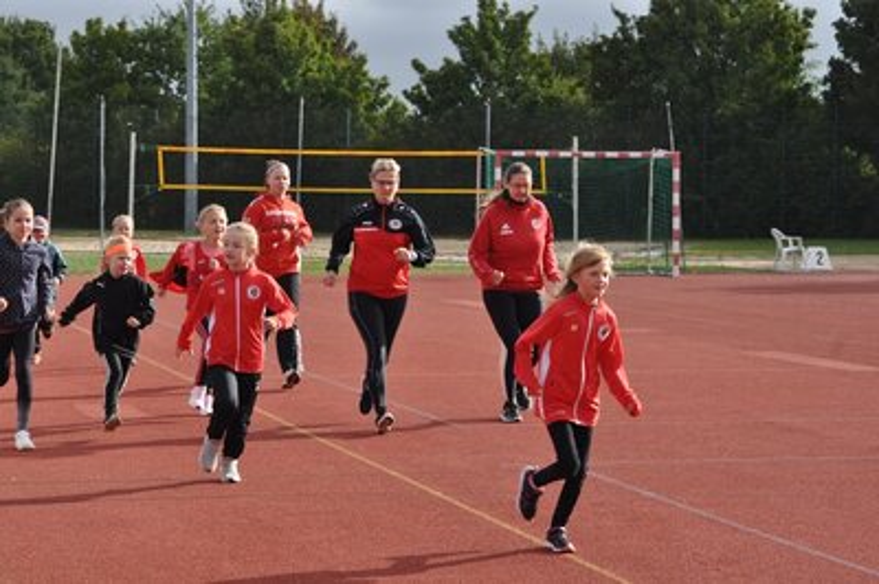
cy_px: 292
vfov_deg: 13.4
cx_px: 440
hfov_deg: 20.0
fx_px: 2488
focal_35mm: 102
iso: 200
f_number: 9
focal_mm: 68
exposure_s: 1/320
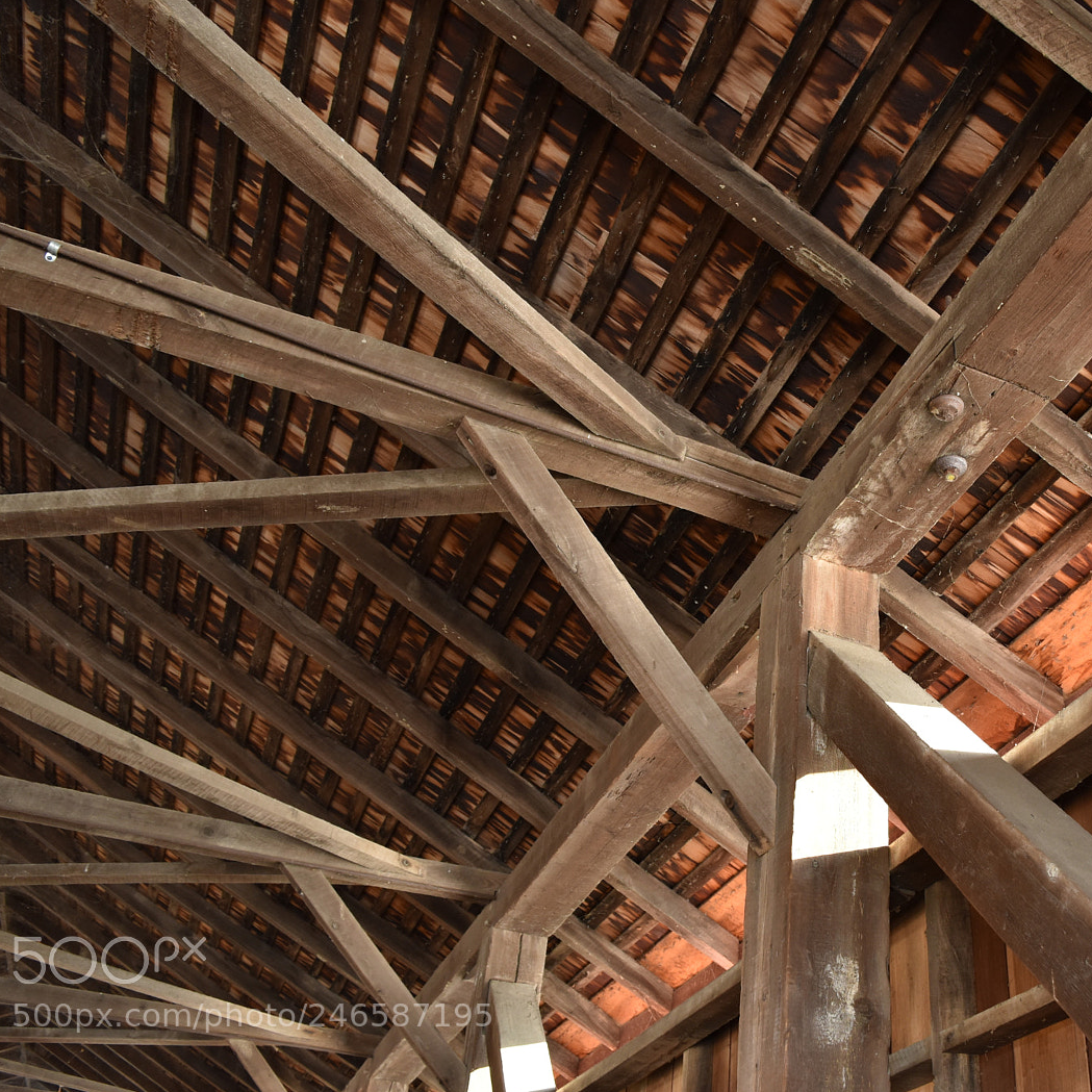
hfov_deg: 46.0
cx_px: 781
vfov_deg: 47.2
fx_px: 1249
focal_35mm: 35
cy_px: 542
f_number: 5
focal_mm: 18
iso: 400
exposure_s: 1/100
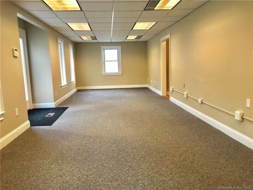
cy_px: 95
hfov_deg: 63.4
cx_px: 126
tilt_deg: -8.0
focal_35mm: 28
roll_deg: +1.7
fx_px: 205
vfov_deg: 49.7
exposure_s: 1/30
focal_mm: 3.99
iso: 40
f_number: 1.8
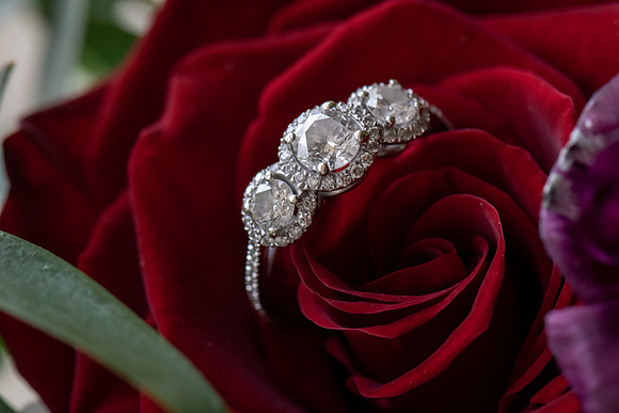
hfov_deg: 13.0
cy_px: 206
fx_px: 2709
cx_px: 310
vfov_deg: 8.7
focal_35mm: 158
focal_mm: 105
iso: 1250
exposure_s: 1/80
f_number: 10
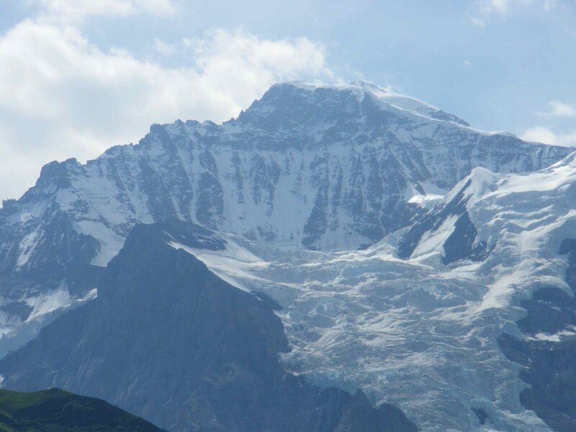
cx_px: 288
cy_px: 216
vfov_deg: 8.2
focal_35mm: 180
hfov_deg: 11.0
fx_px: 2995
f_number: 8.7
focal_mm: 31.5
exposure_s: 1/320
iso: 64
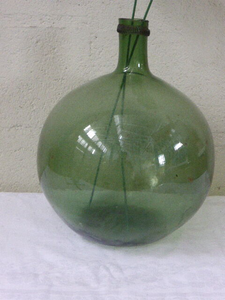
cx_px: 112
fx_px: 598
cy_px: 150
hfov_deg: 21.3
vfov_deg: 28.2
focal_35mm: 69
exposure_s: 1/50
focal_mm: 11.7
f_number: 4.9
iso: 800
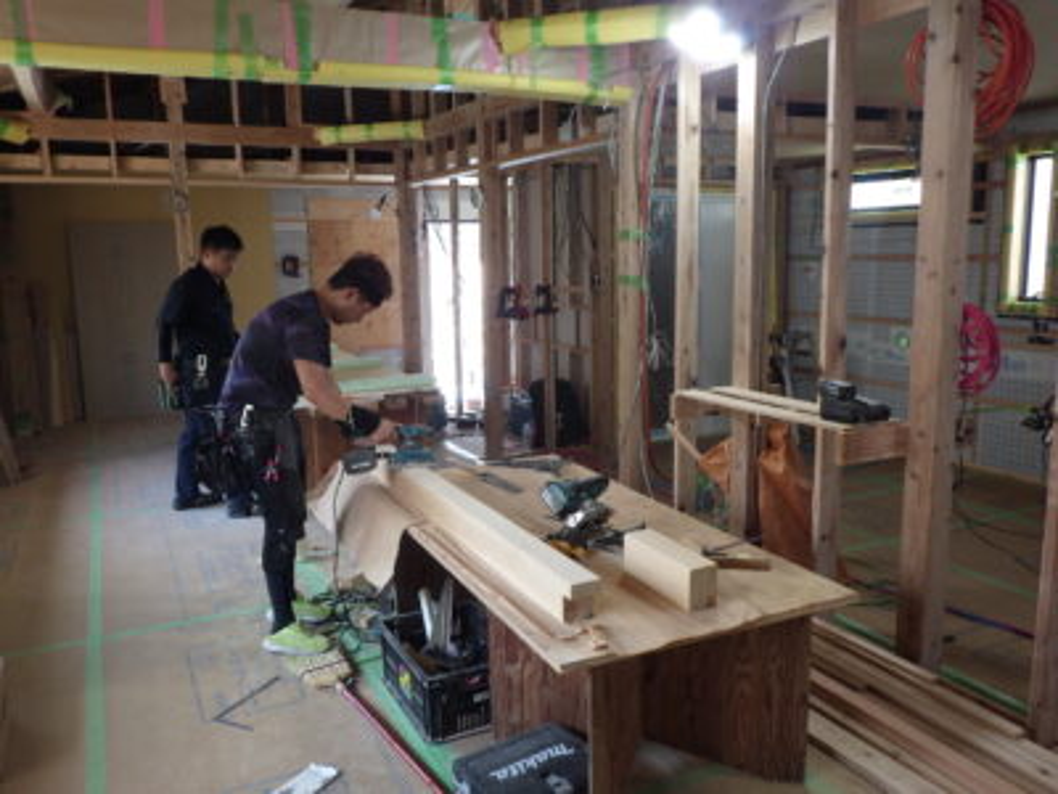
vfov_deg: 49.7
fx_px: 856
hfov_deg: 63.4
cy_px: 397
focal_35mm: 28
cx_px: 529
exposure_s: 1/45
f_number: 3.5
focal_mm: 5
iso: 200
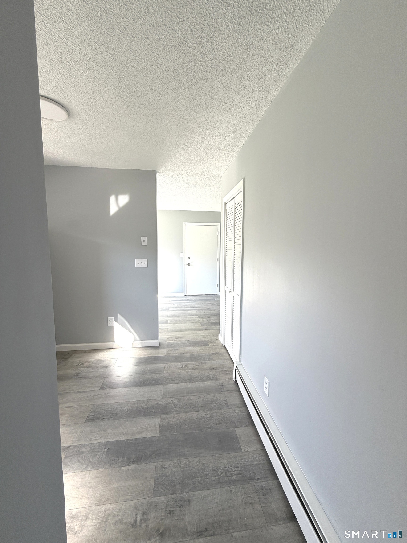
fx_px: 219
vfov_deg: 102.1
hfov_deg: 85.7
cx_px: 204
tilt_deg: -6.6
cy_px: 272
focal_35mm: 14
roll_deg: +1.0
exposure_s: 1/121
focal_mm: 2.22
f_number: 2.2
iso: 80
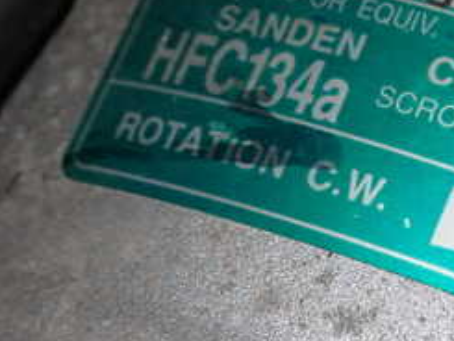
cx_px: 435
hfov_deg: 12.8
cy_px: 82
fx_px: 1995
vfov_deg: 9.8
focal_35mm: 152
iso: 200
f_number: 10
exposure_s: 1/60
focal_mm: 11.09
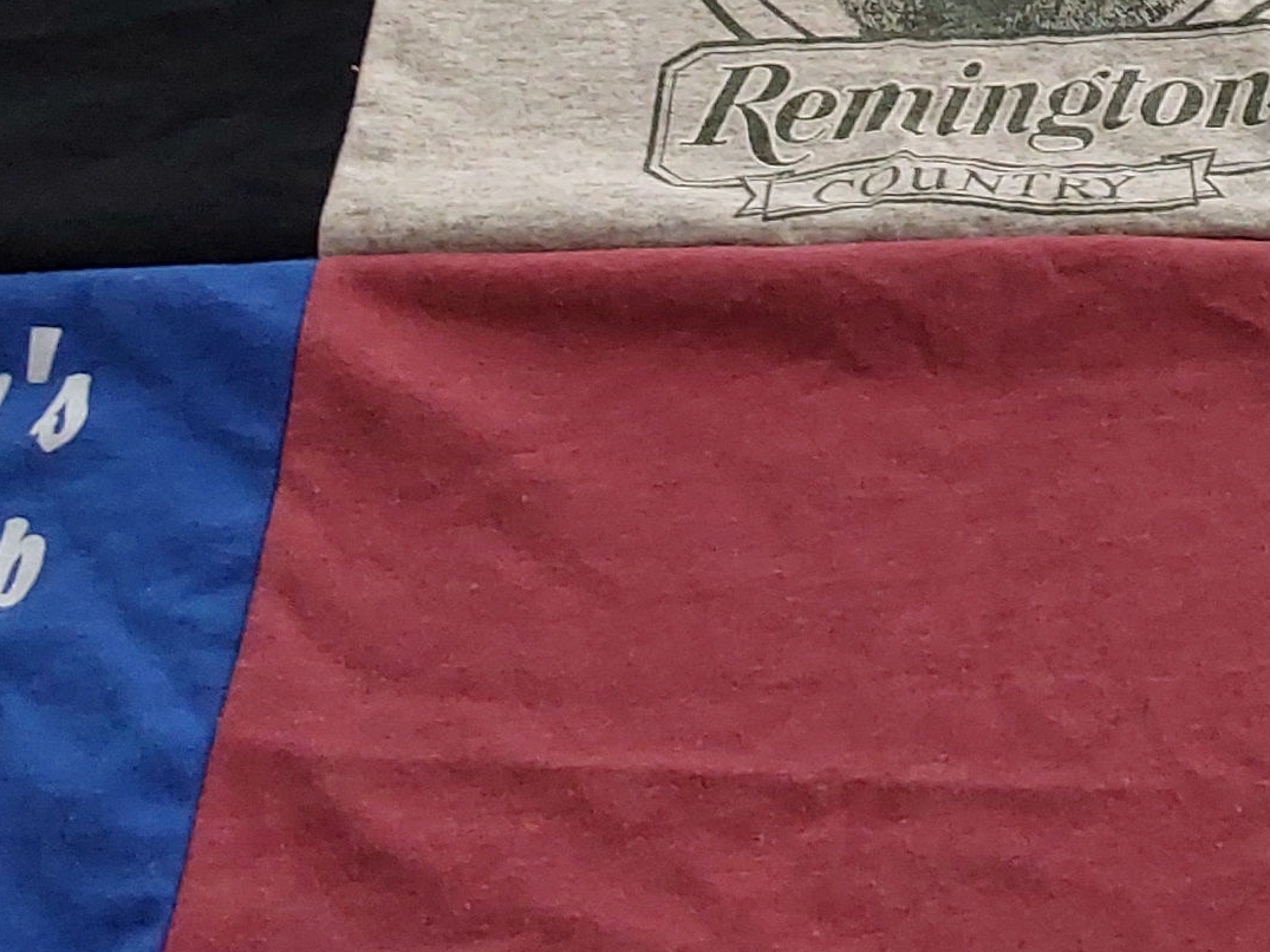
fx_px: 3118
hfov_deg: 22.6
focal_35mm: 85
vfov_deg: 16.0
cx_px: 1090
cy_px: -448
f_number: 1.9
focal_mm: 2.91
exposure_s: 1/60
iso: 125
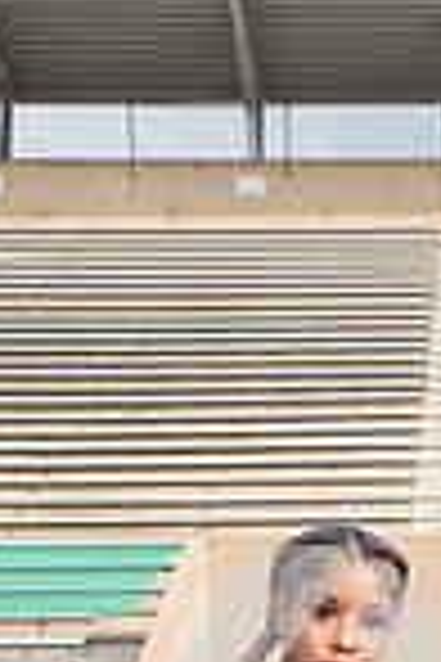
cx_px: 580
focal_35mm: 129
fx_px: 2370
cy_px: 1004
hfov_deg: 10.4
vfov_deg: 14.7
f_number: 8
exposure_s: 1/320
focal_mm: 42
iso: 160
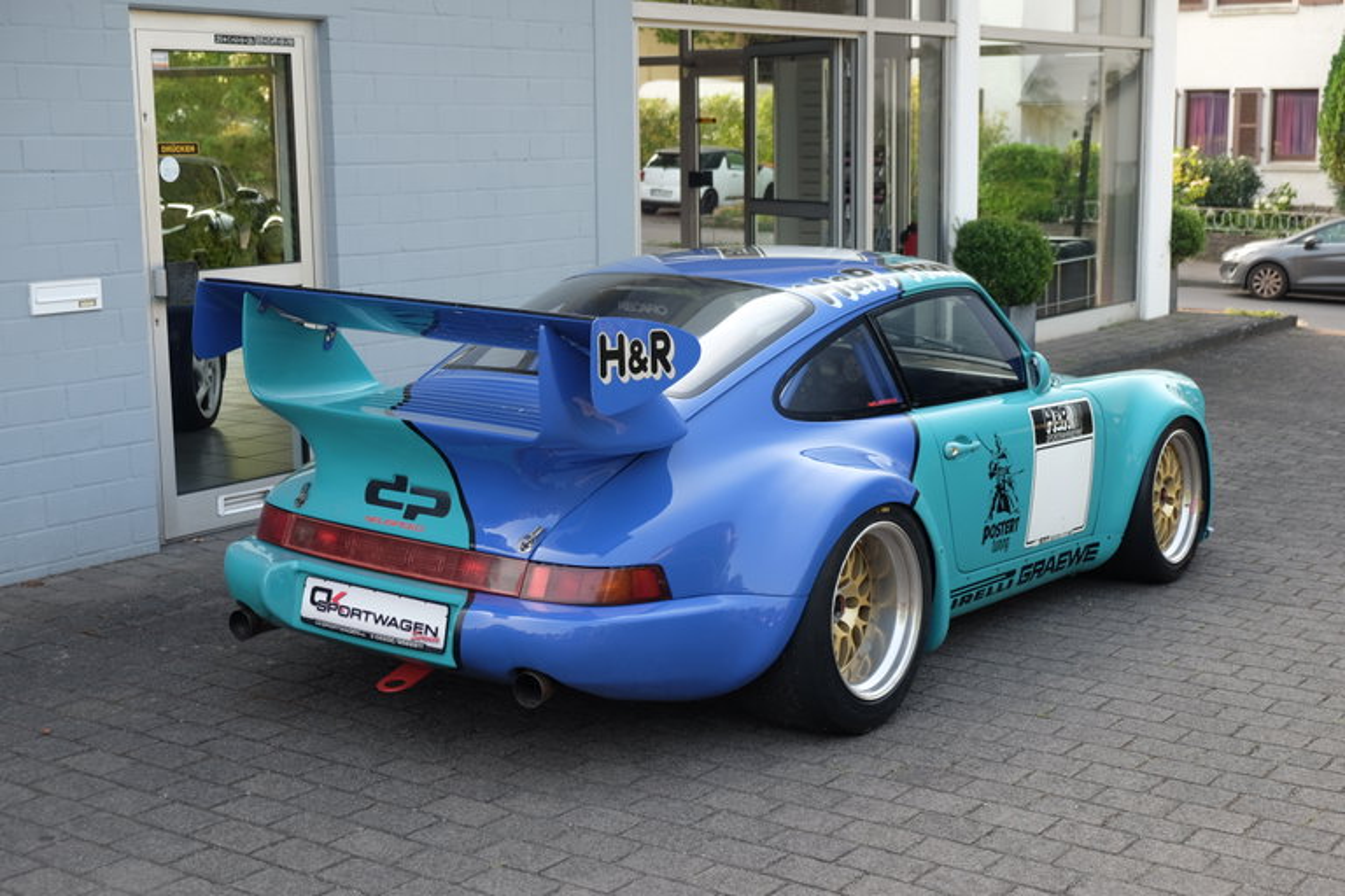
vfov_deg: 26.5
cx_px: 672
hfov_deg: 38.9
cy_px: 448
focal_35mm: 51
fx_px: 1905
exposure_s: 1/100
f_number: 3.6
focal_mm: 34.3
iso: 200
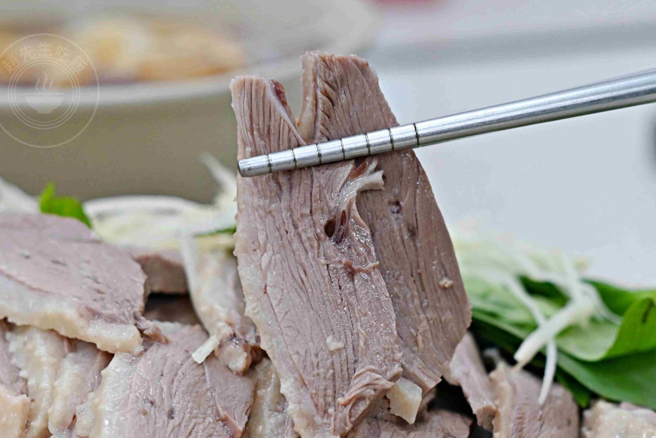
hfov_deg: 18.3
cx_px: 323
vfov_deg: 12.2
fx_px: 2041
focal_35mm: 112
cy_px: 297
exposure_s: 1/200
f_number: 3.2
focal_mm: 50
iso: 800
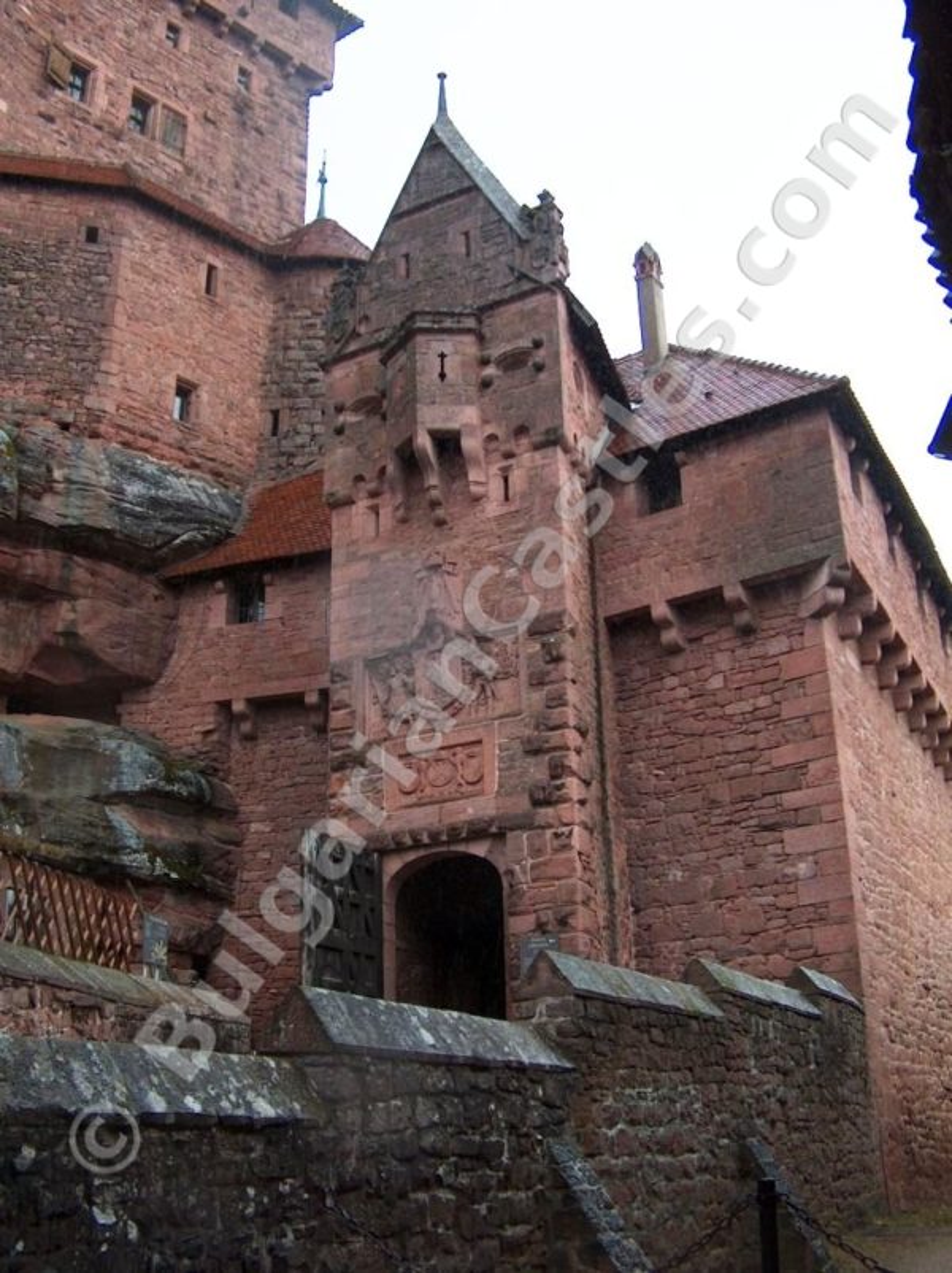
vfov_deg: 50.2
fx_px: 1359
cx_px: 476
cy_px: 636
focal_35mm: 37
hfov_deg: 38.6
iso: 100
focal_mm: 7.6
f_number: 2.8
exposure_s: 1/325
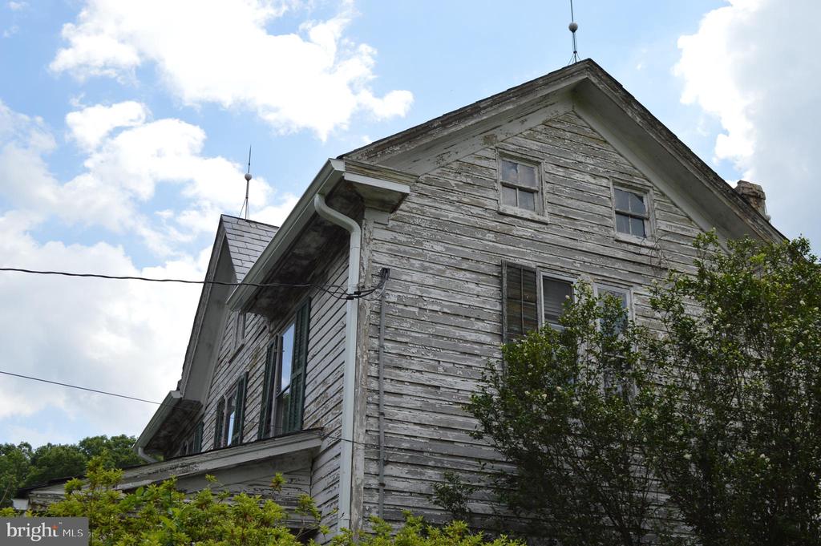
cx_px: 410
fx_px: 889
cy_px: 273
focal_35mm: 39
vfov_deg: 34.2
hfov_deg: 49.6
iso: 100
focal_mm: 26
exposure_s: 1/250
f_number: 8
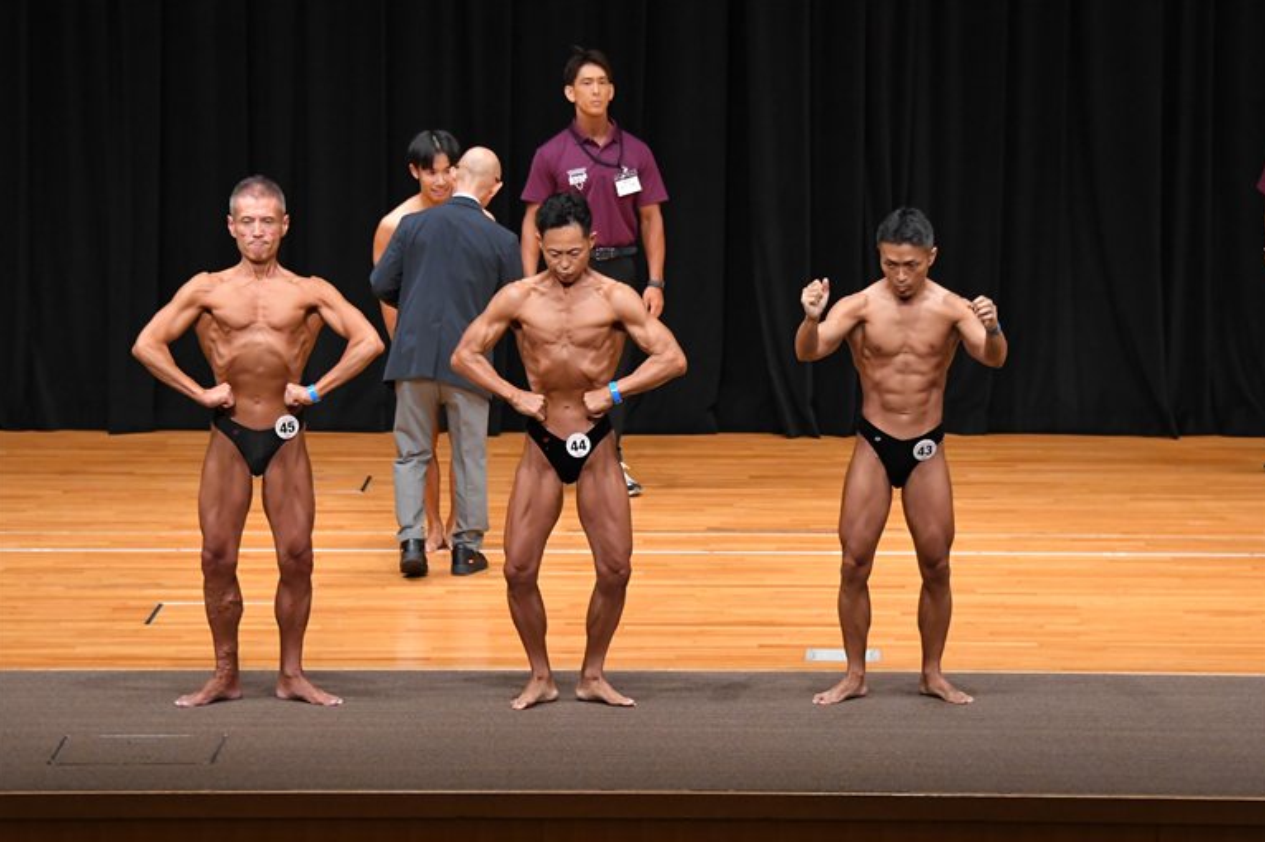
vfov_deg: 7.8
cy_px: 423
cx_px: 633
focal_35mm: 176
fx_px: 6181
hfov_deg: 11.7
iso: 4000
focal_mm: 116
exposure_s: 1/400
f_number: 5.6
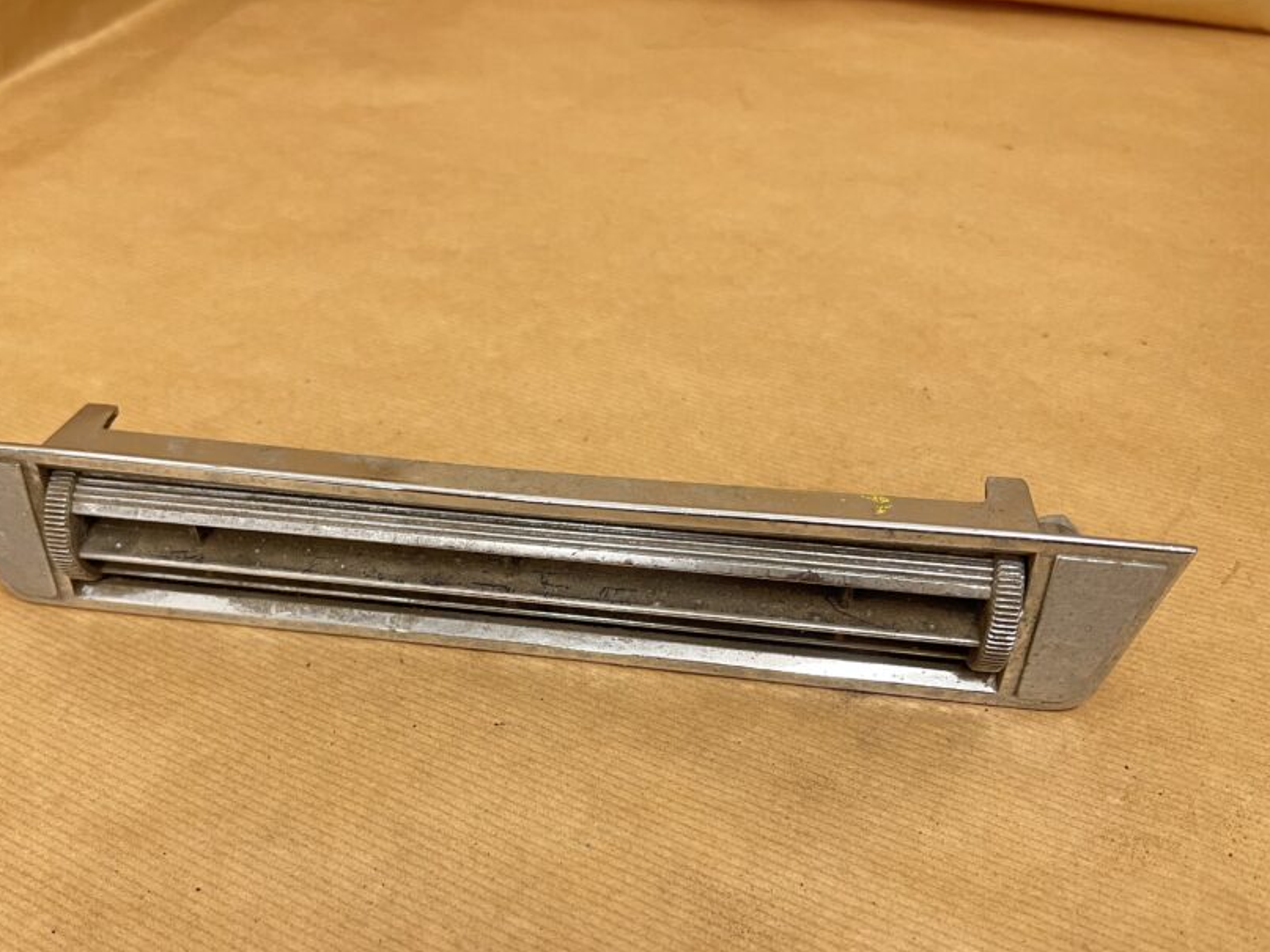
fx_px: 1211
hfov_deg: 55.1
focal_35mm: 33
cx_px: 543
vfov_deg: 42.6
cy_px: 600
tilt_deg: -45.2
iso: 160
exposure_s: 1/50
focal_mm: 5.7
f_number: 1.5
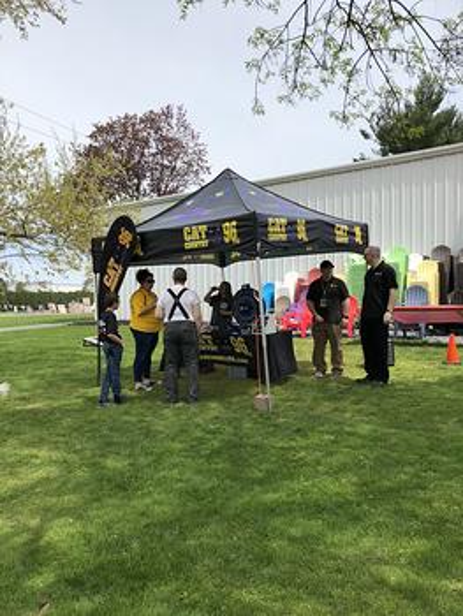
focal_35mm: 28
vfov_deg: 63.4
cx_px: 232
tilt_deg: -3.7
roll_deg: -1.2
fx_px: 499
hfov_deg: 49.8
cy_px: 308
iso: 20
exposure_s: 1/2024
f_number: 1.8
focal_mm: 4
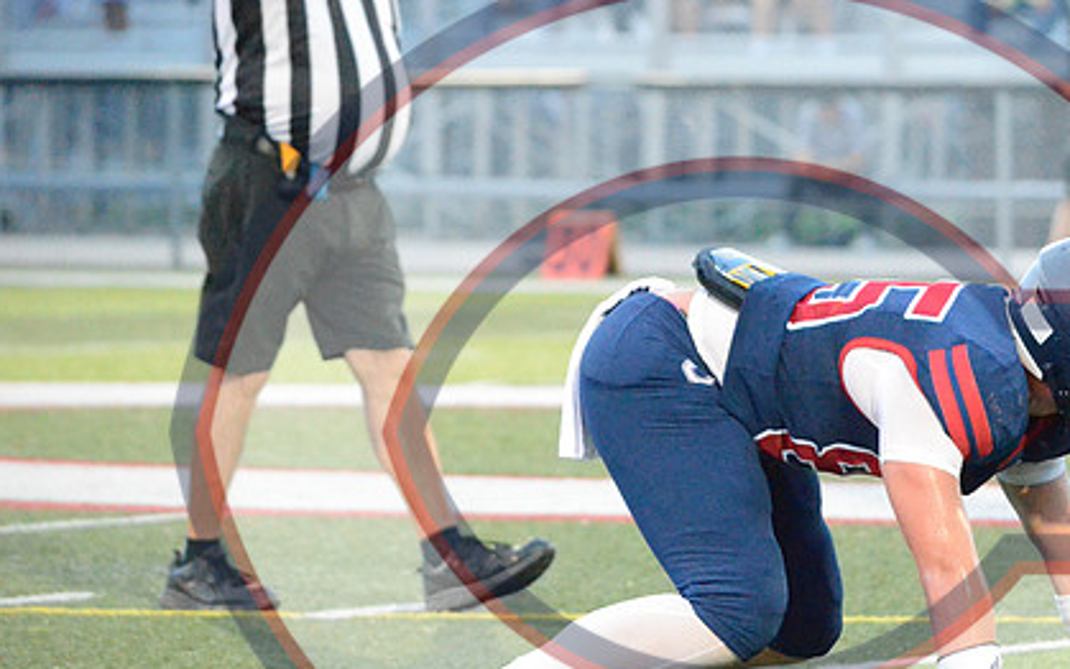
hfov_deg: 5.8
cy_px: 432
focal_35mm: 359
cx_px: 728
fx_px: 10470
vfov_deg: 3.7
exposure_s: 1/400
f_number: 5
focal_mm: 170
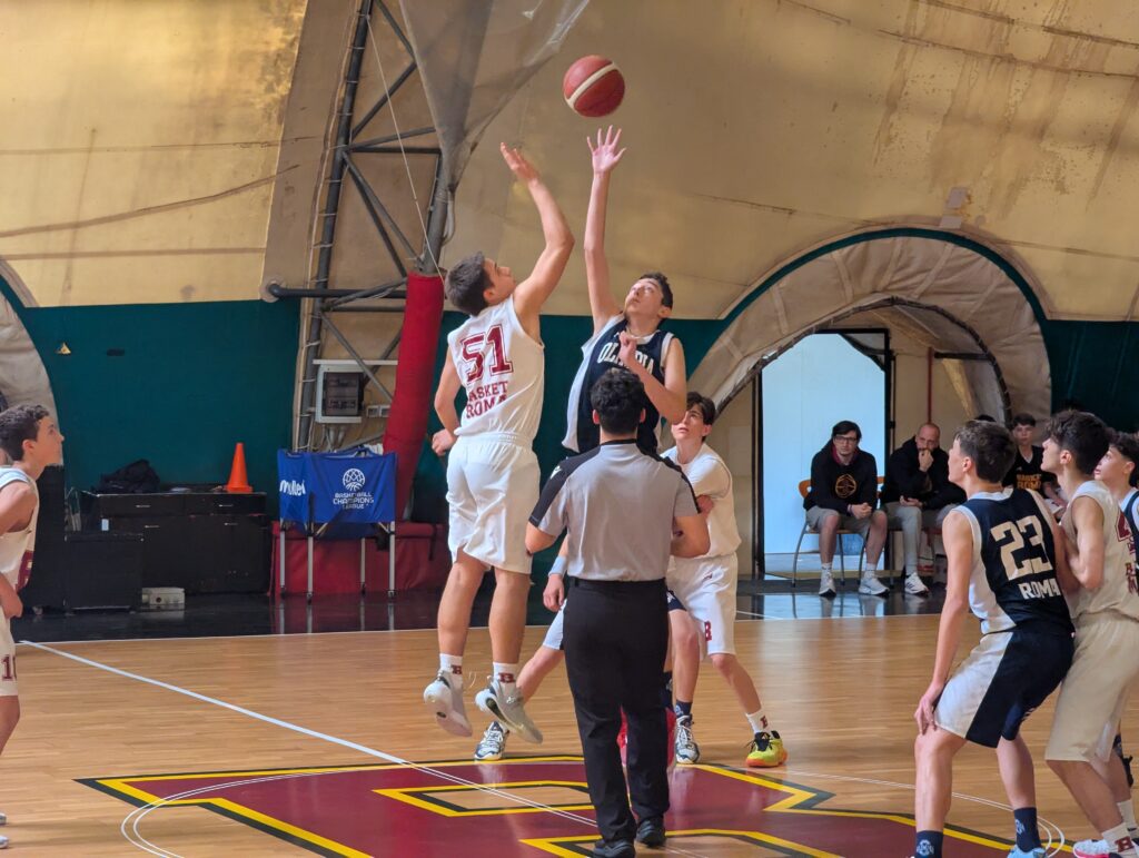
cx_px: 570
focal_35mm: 106
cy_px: 429
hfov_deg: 18.5
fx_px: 3493
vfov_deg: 14.0
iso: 824
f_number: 3.5
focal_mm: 19
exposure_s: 1/270
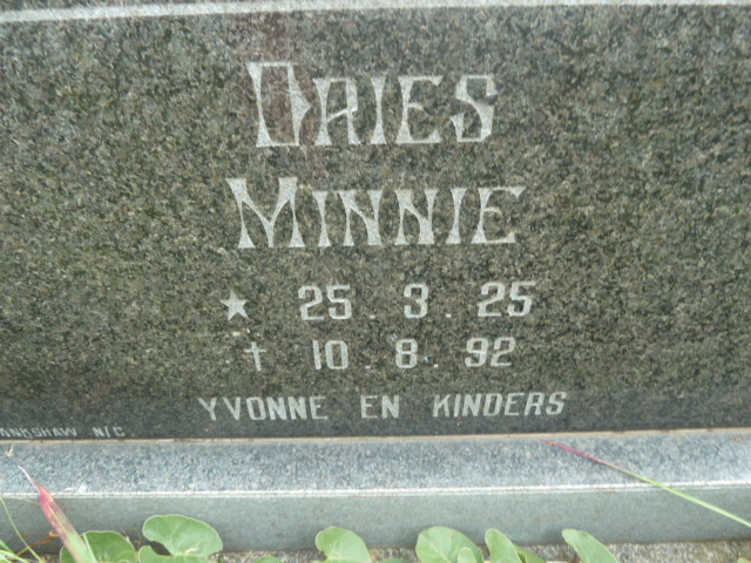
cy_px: 282
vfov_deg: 54.9
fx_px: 542
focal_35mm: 25
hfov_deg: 69.4
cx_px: 376
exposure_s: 1/60
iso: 80
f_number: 3.3
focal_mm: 4.1
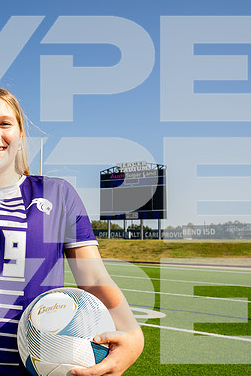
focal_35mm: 37
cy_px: 190
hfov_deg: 34.0
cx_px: 24
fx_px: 387
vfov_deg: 51.9
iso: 50
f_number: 7.1
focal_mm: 24
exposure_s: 1/125
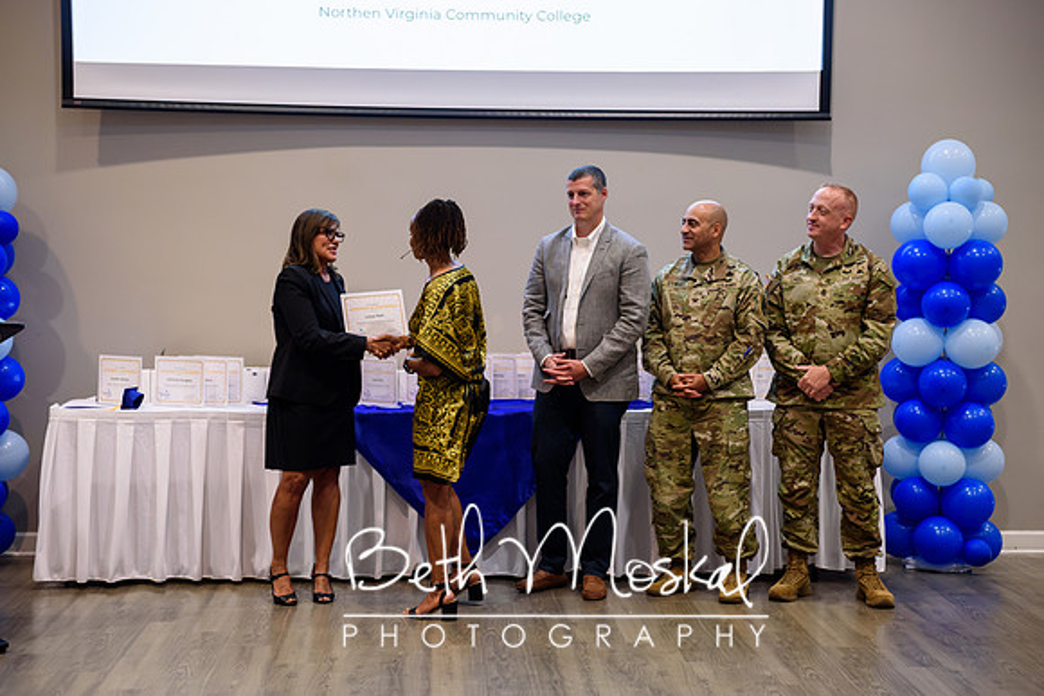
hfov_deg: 28.8
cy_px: 348
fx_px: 2030
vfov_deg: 19.5
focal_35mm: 70
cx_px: 522
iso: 1000
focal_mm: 70
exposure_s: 1/160
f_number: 2.8
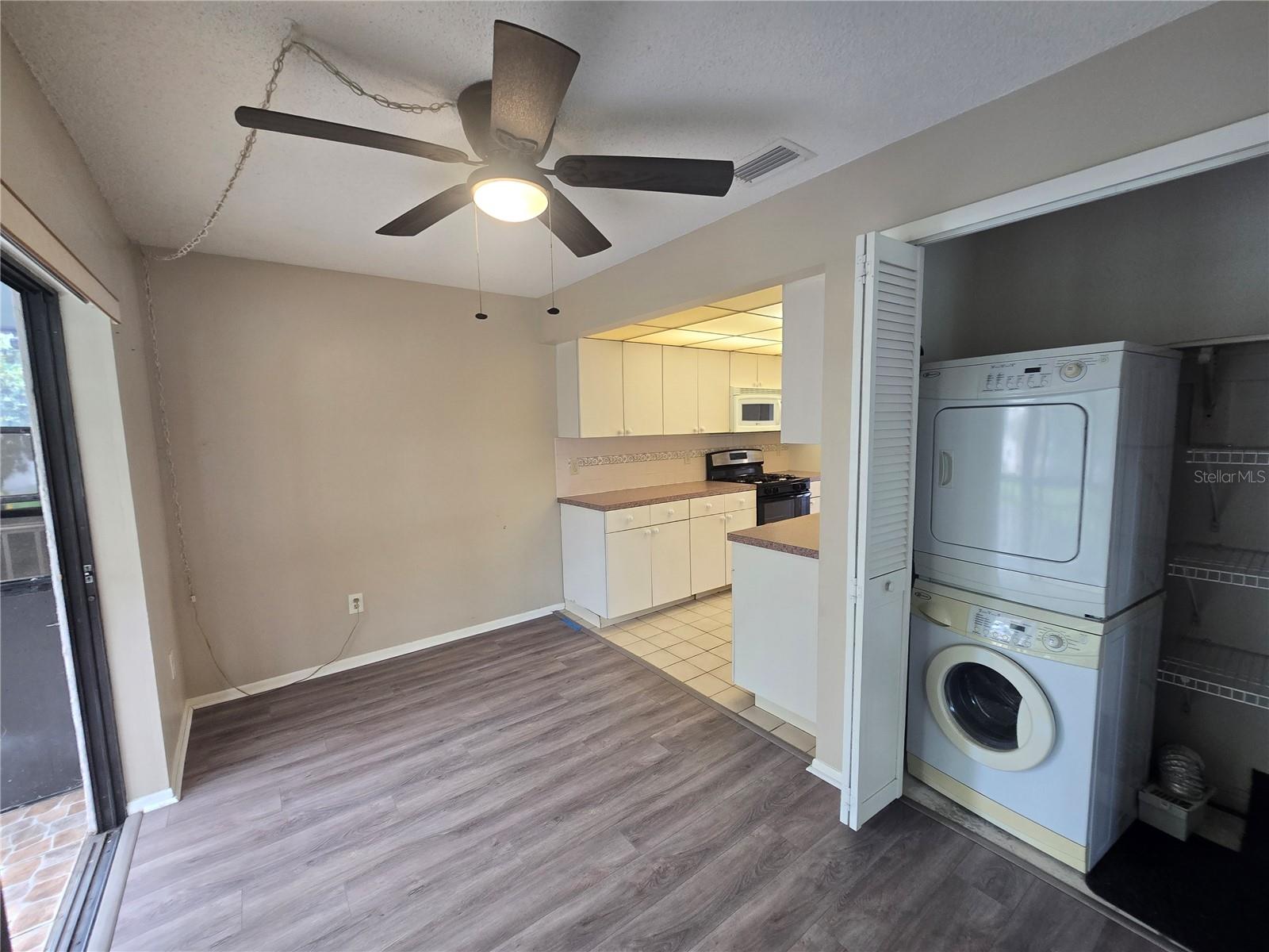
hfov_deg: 106.2
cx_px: 634
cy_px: 476
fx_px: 477
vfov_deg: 89.9
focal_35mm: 13
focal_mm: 2.2
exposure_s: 1/60
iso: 160
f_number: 2.2
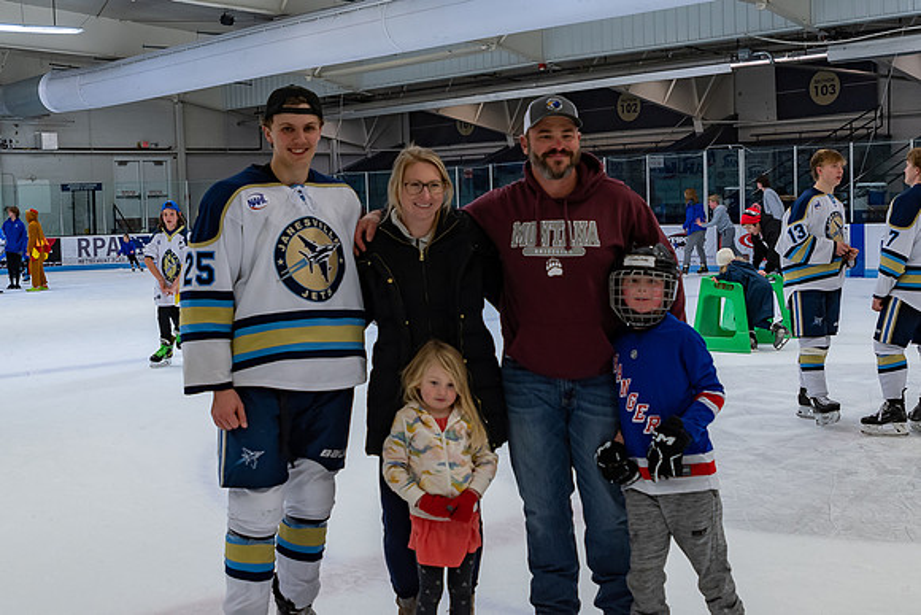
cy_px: 302
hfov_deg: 42.6
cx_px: 454
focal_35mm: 46
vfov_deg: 29.2
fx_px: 1180
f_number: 4
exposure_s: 1/250
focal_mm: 24
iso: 400
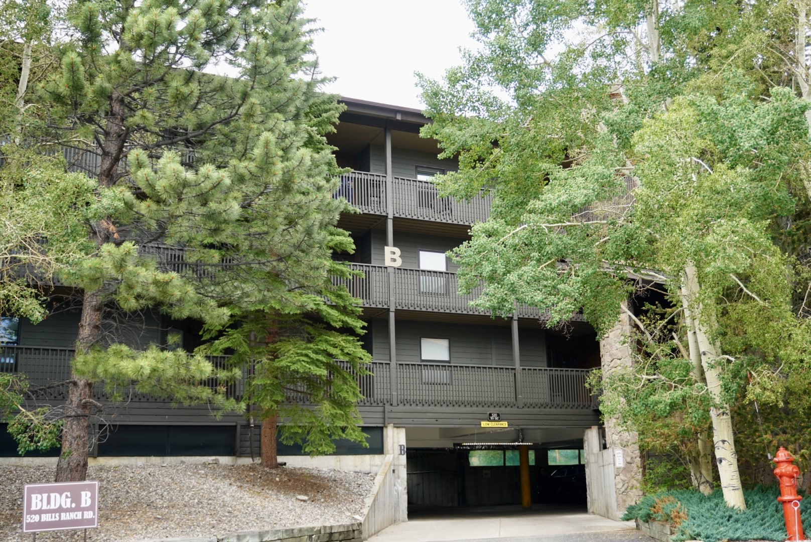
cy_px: 271
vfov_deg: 33.1
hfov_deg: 47.9
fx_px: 913
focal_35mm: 40
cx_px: 406
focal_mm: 27
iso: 100
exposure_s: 1/100
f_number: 4.5
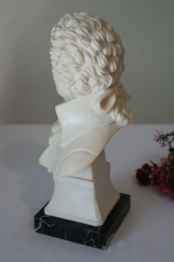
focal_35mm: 58
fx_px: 420
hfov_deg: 23.4
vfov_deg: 34.5
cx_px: 87
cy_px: 131
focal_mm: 38
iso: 400
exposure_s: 1/60
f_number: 5
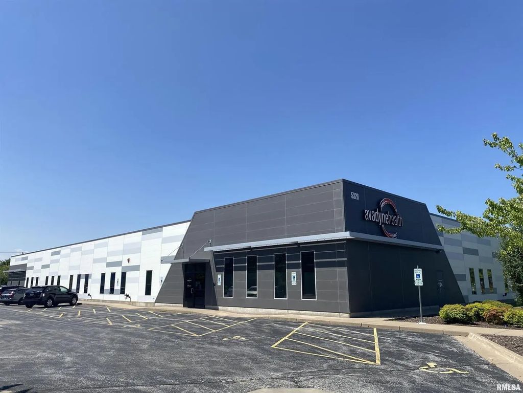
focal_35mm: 26
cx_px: 262
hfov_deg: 67.3
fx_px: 393
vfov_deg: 53.1
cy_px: 196
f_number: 1.8
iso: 32
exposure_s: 1/3300
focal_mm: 4.25
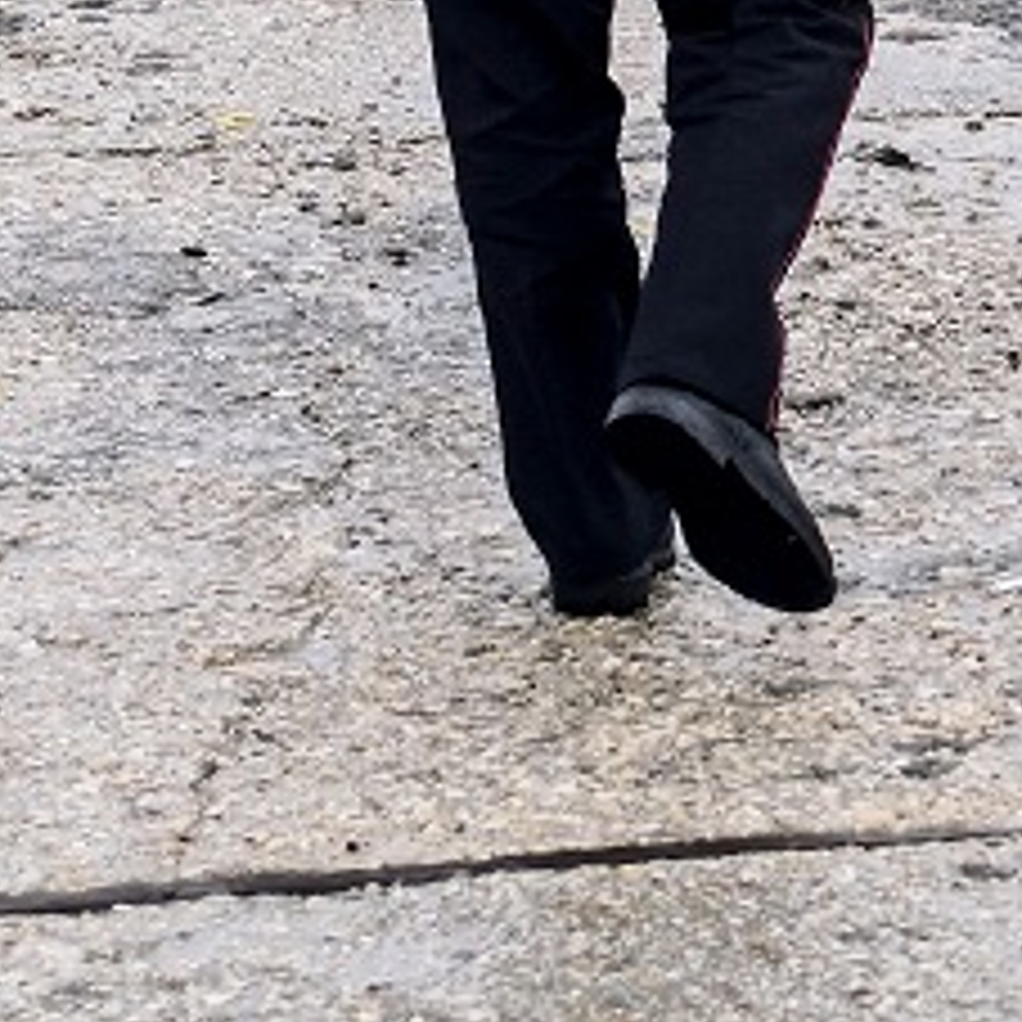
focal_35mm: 215
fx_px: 7182
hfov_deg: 7.6
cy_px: -693
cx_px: 2454
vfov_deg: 7.9
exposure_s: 1/481
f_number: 1.65
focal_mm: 6.14
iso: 50
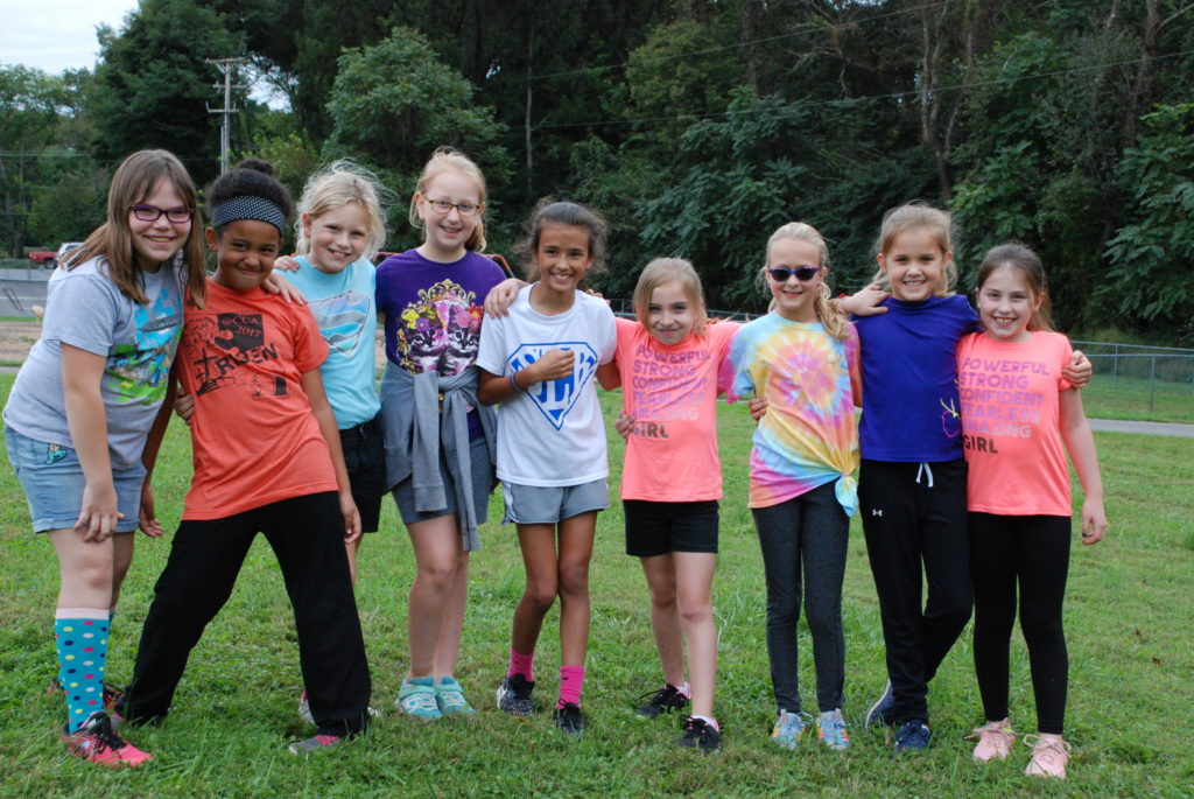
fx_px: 1892
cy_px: 400
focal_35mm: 57
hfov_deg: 35.0
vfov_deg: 23.8
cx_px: 597
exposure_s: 1/400
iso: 1000
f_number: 10
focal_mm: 38
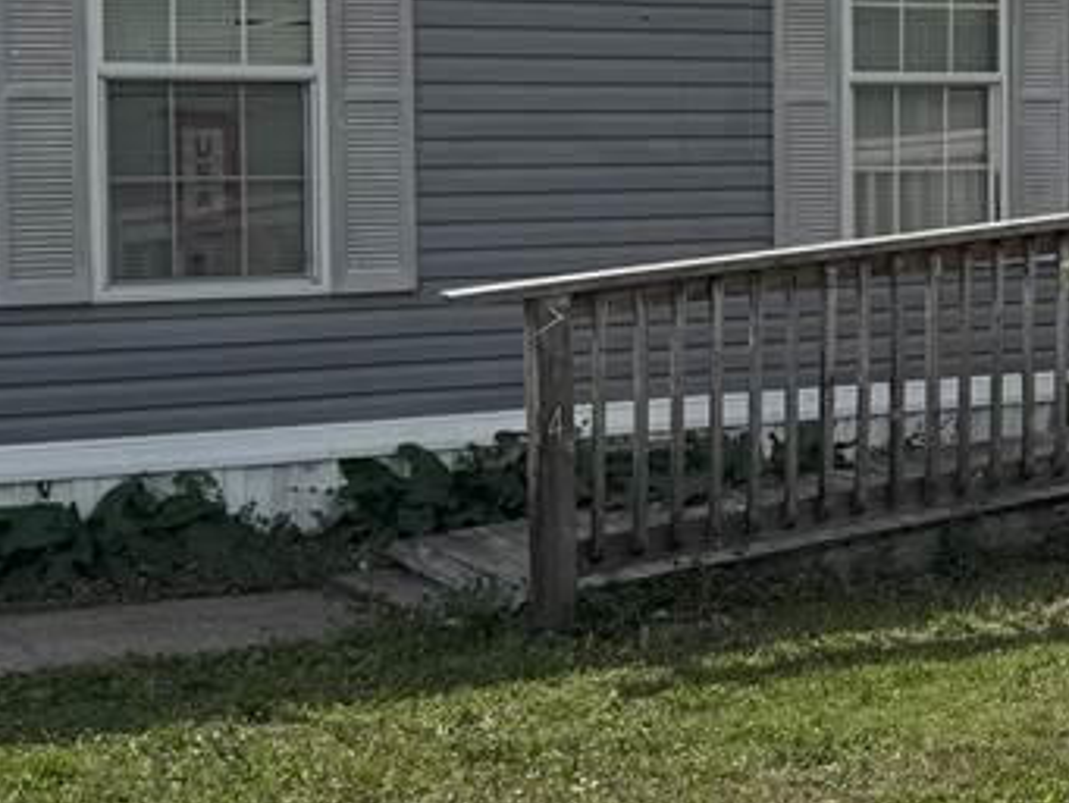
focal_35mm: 90
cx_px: 1226
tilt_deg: -4.9
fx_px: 2780
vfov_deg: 16.4
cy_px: 224
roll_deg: -0.7
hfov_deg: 20.6
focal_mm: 6.76
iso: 80
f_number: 1.78
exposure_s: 1/5348
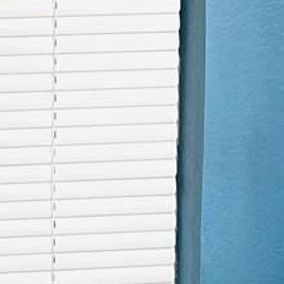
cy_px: 352
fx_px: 2023
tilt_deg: -10.9
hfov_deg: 7.9
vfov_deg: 7.9
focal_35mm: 218
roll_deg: +0.8
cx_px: -160
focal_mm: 5.1
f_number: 1.6
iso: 125
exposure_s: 1/120
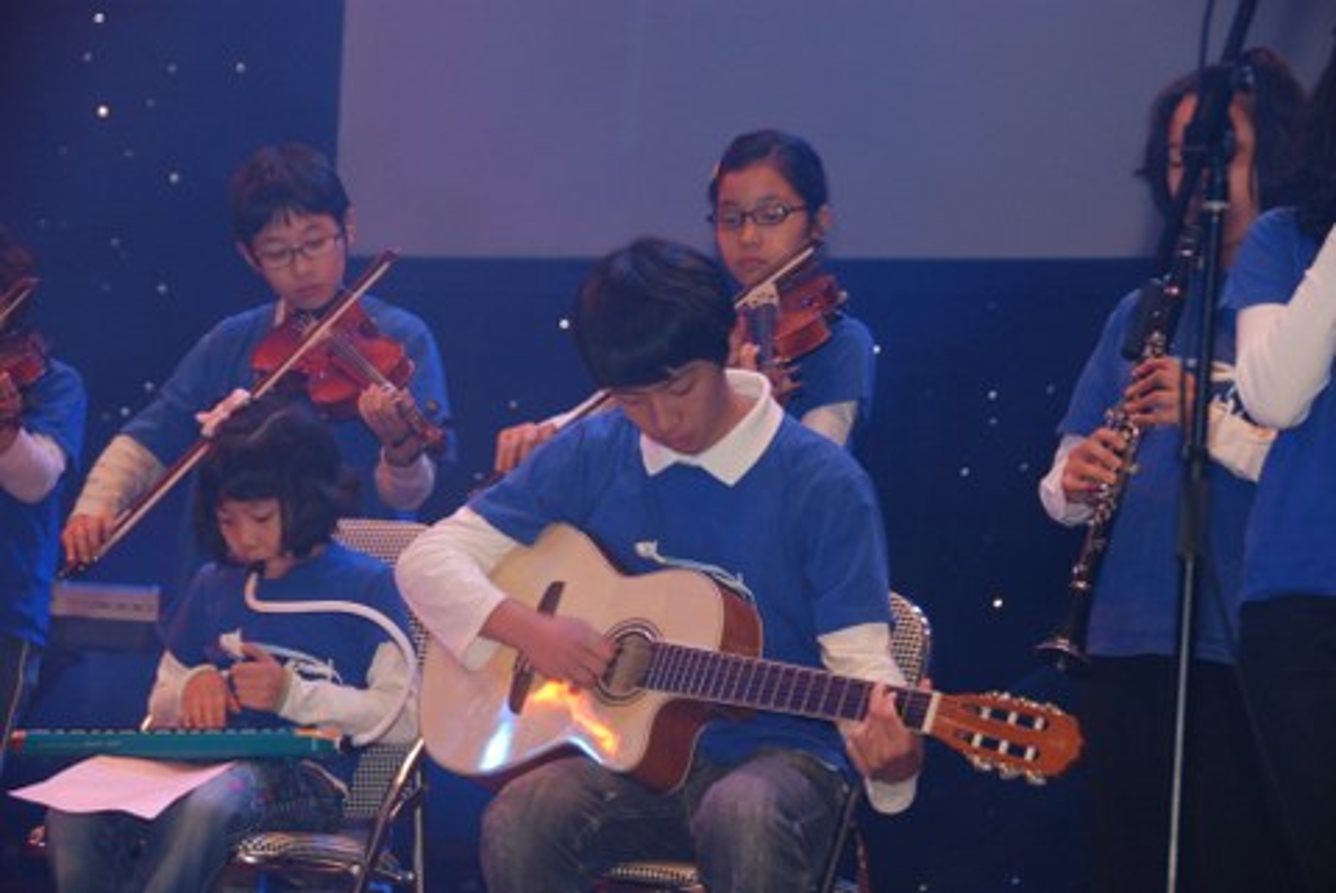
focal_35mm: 123
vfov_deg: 11.2
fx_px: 4569
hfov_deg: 16.6
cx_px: 668
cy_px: 446
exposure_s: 1/60
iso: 640
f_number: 5.3
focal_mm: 82
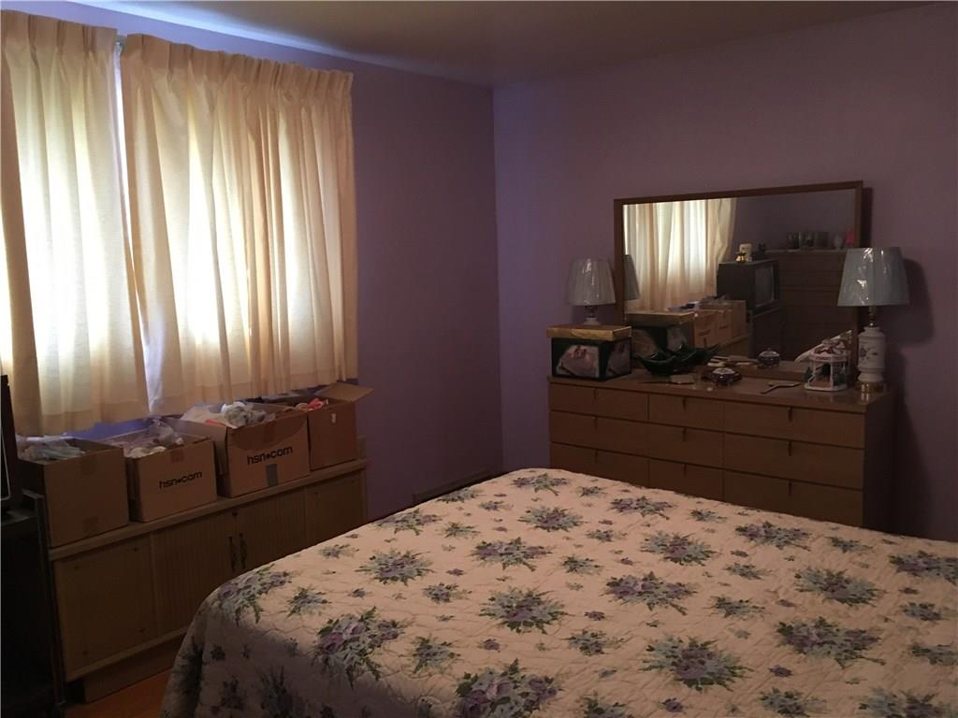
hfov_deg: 61.7
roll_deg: +2.1
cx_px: 479
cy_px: 359
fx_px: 803
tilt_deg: -7.7
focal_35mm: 29
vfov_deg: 48.2
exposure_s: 1/24
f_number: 2.2
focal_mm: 4.15
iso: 200
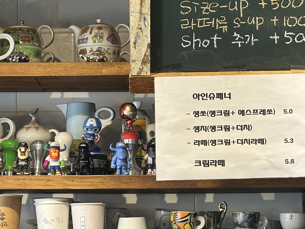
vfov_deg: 13.4
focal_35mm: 110
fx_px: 969
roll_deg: +0.2
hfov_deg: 17.9
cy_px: 172
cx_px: 121
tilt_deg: +2.6
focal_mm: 6.86
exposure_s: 1/60
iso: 80
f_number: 1.78
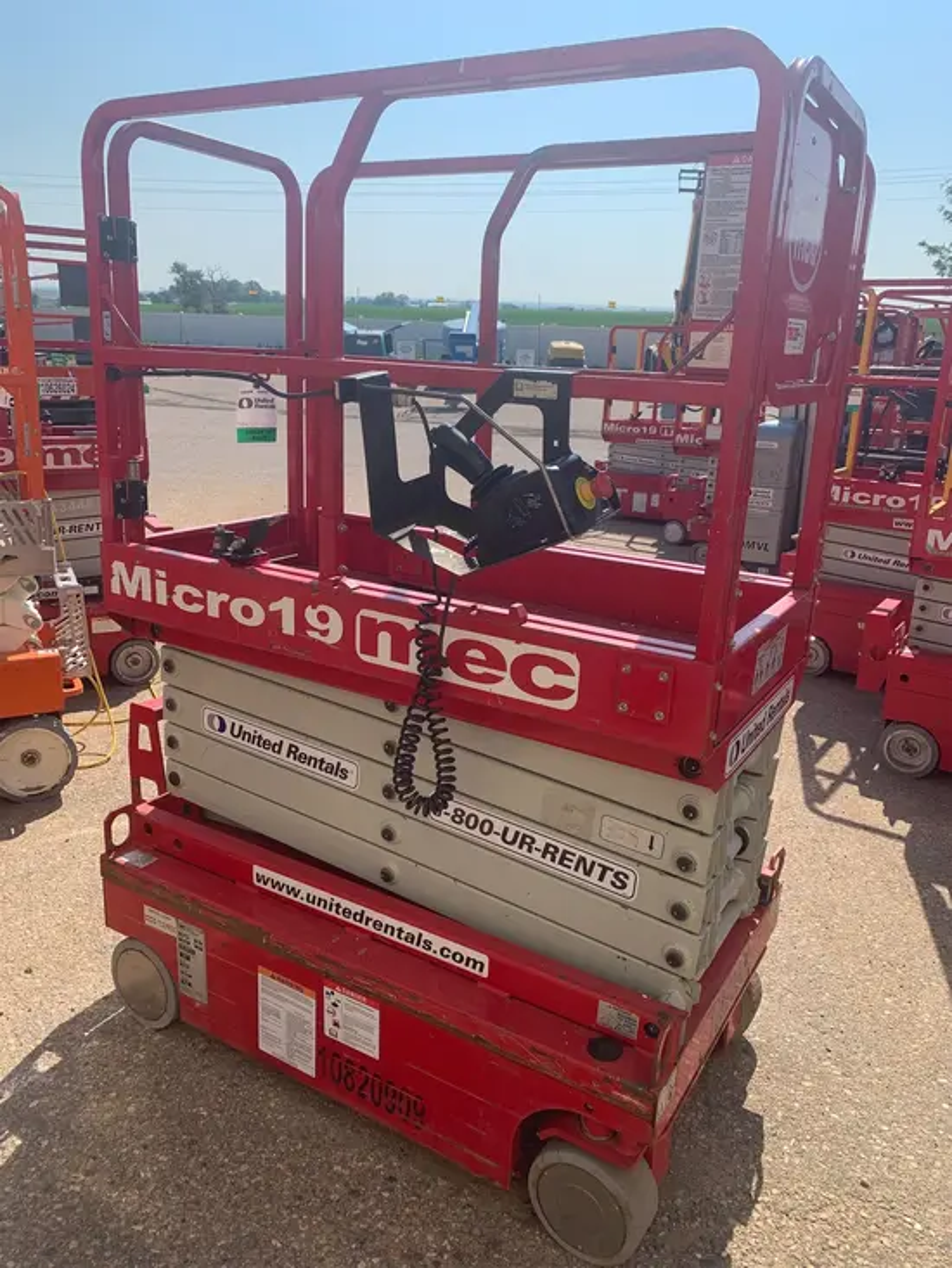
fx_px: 953
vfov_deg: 67.3
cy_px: 634
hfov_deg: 53.1
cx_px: 476
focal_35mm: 26
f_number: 1.8
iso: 25
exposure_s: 1/2160
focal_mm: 4.25
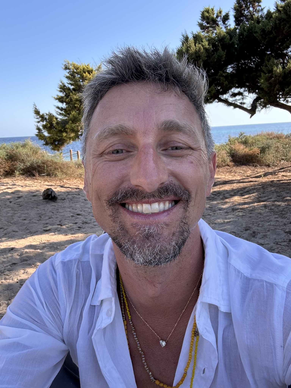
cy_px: 194
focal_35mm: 30
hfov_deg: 46.8
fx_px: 336
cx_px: 146
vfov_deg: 60.0
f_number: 1.9
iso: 25
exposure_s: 1/210
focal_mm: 2.69
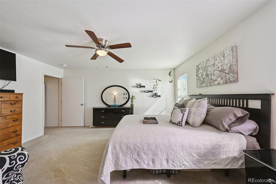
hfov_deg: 104.3
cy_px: 92
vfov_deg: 81.2
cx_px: 138
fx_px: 107
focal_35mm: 14
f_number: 10
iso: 400
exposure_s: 1/60
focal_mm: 14
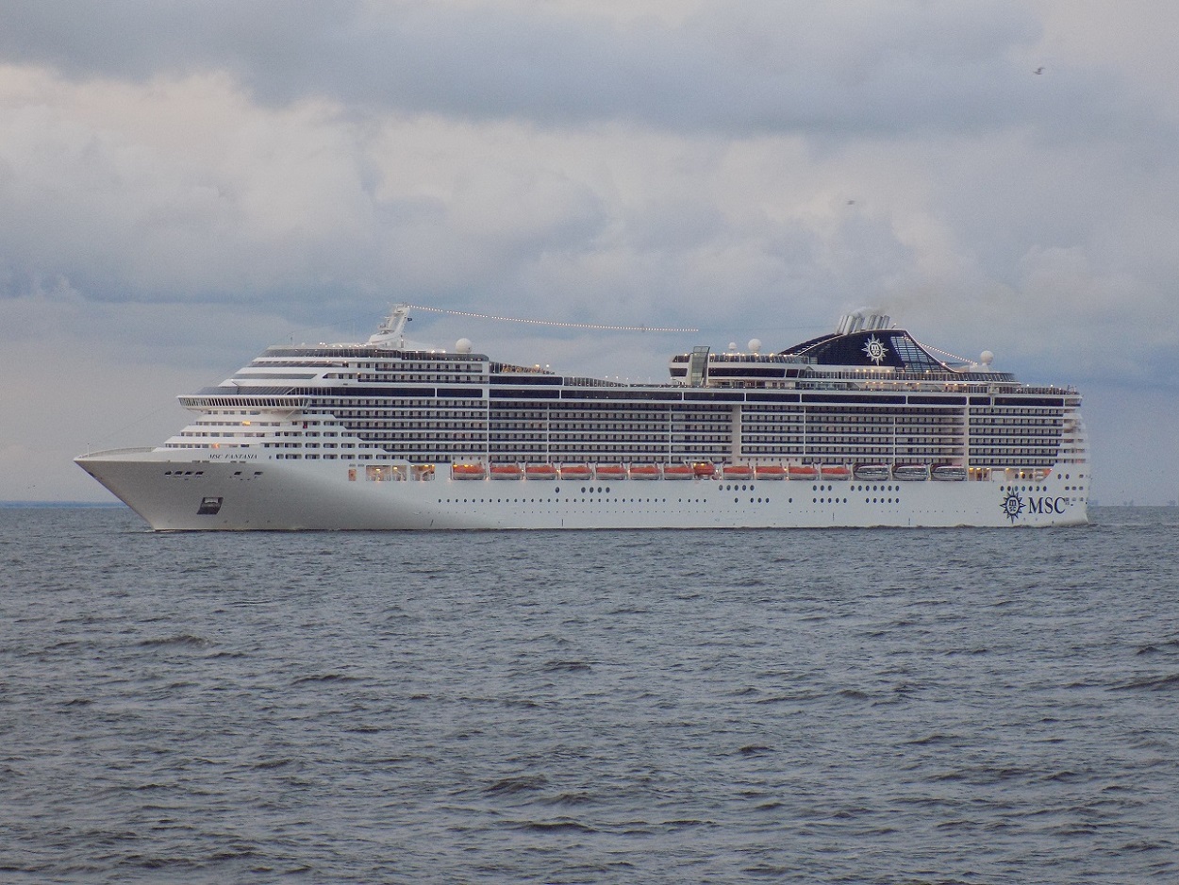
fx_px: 5246
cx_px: 590
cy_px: 442
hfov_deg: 12.8
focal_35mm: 154
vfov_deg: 9.6
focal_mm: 27.3
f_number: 5.2
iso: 160
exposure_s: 1/30
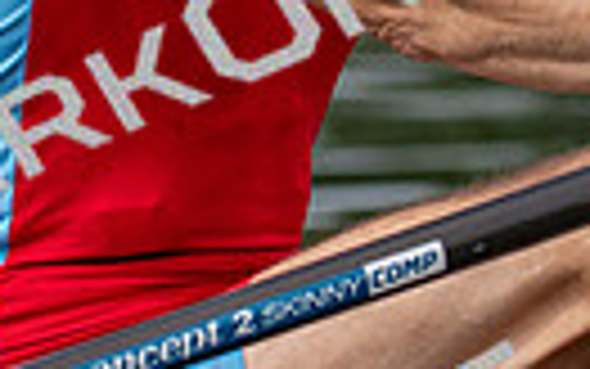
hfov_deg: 2.3
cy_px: -142
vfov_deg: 1.5
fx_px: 14510
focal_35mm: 902
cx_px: 378
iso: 320
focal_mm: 200
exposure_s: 1/1600
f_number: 5.6
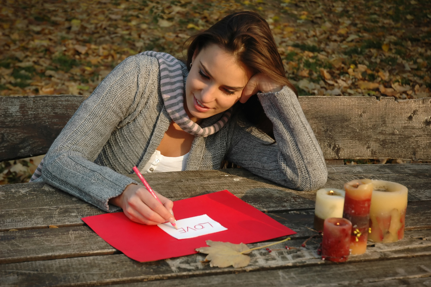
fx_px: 825
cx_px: 216
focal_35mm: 69
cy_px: 144
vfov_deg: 19.7
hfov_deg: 29.3
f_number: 5
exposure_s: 1/500
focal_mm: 46
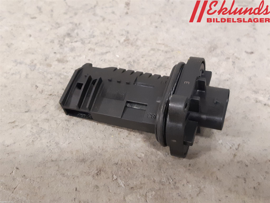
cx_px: 135
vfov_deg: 53.1
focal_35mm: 26
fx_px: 203
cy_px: 102
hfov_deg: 67.3
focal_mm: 3.93
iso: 250
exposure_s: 1/33
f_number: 1.7
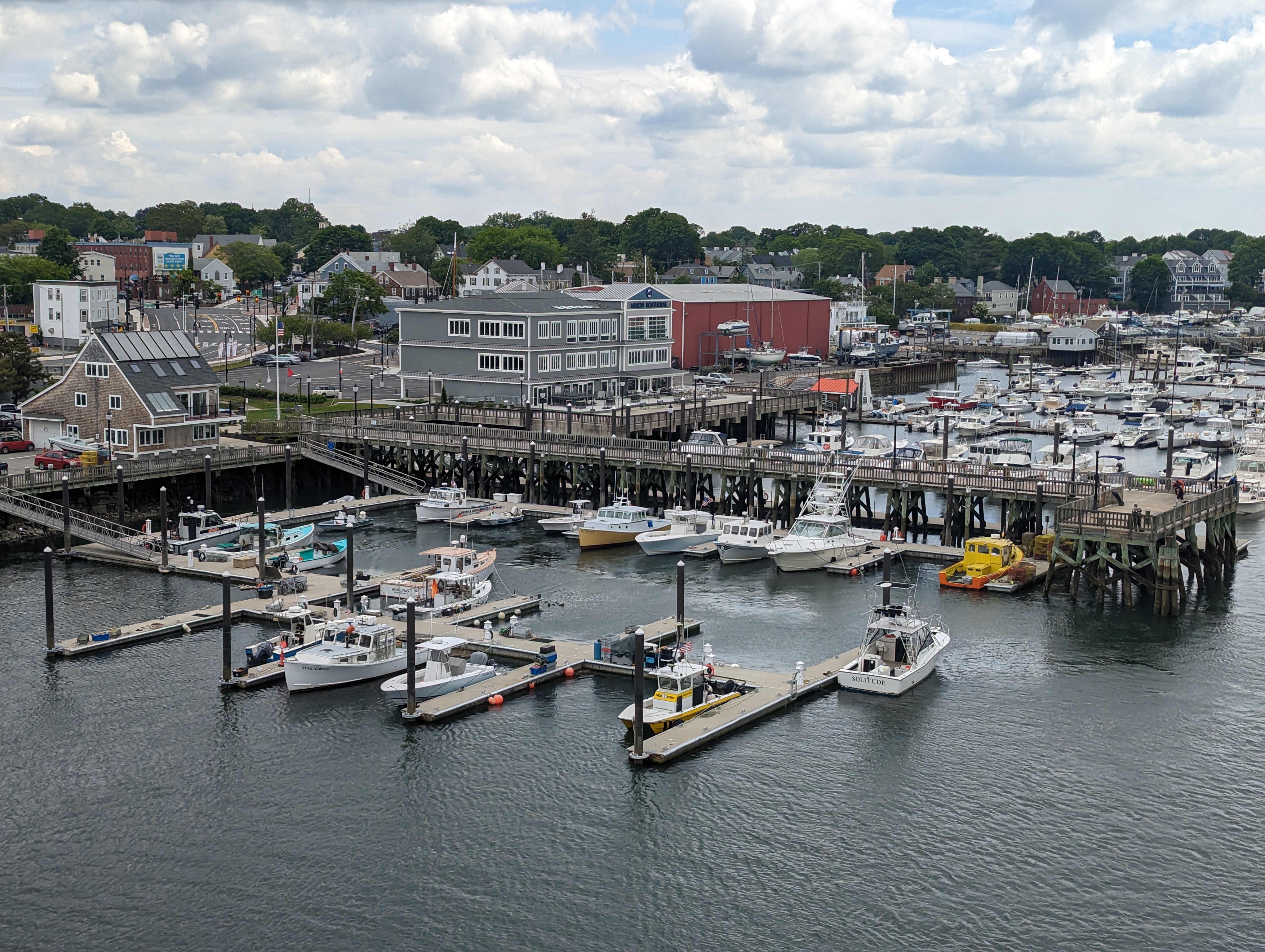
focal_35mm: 48
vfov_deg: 30.3
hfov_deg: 39.6
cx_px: 632
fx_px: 1757
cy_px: 476
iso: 44
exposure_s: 1/1689
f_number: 1.85
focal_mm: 6.81
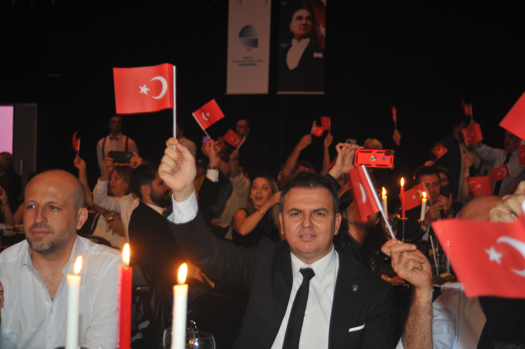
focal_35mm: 62
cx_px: 262
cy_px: 174
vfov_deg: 21.9
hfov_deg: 32.4
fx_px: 904
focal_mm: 62
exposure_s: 1/60
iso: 2000
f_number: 5
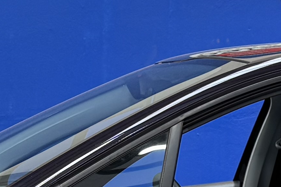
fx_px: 1280
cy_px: 273
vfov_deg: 8.2
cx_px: 247
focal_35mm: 164
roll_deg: +0.3
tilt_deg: -7.6
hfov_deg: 12.4
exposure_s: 1/100
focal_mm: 6.76
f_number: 1.78
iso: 100
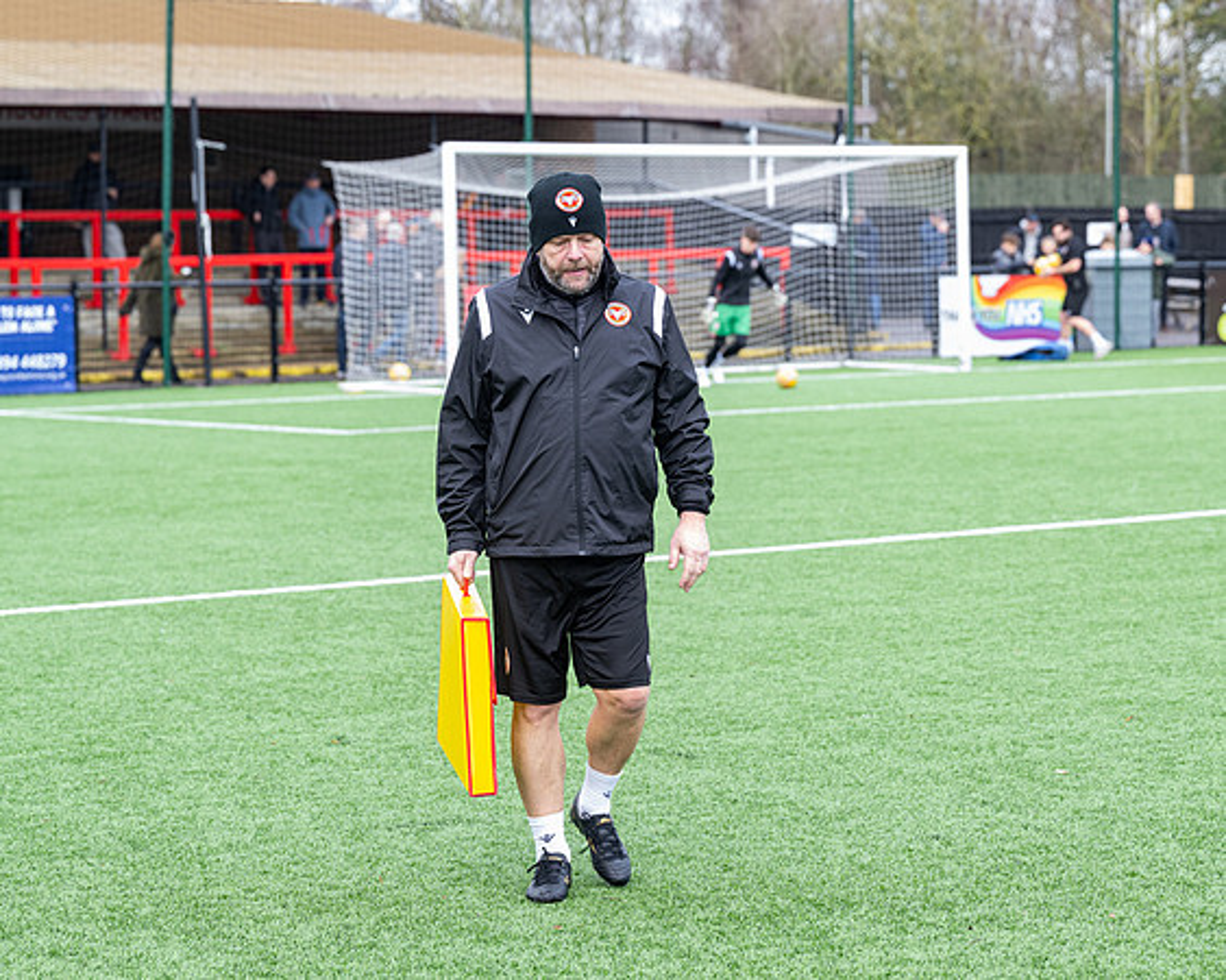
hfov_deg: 18.5
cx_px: 613
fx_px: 3758
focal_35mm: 104
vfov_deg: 14.9
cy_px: 490
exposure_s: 1/250
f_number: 4.5
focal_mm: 92
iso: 800
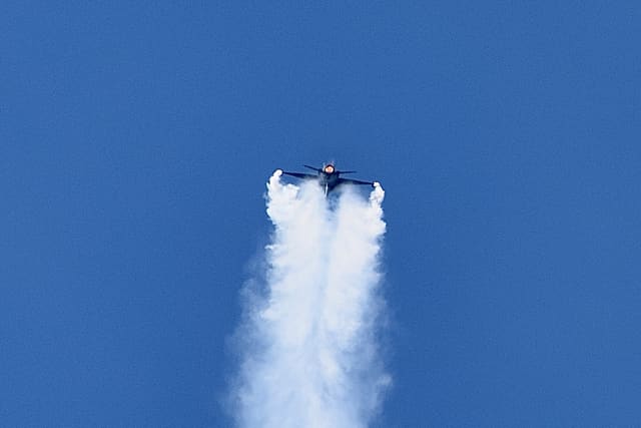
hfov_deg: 13.0
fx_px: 2805
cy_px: 214
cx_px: 320
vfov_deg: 8.7
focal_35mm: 158
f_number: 7.1
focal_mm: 105
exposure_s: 1/800
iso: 200
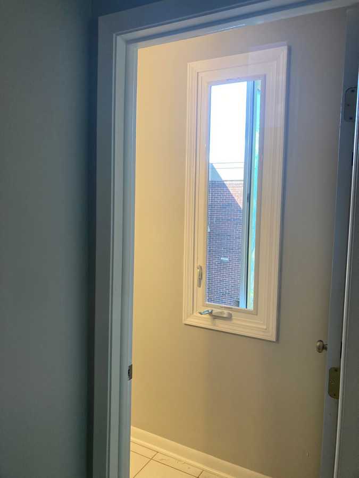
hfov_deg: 49.7
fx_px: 387
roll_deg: -3.1
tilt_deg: -5.2
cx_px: 180
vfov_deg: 63.4
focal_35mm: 28
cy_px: 239
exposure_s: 1/60
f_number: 1.8
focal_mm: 3.99
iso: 80
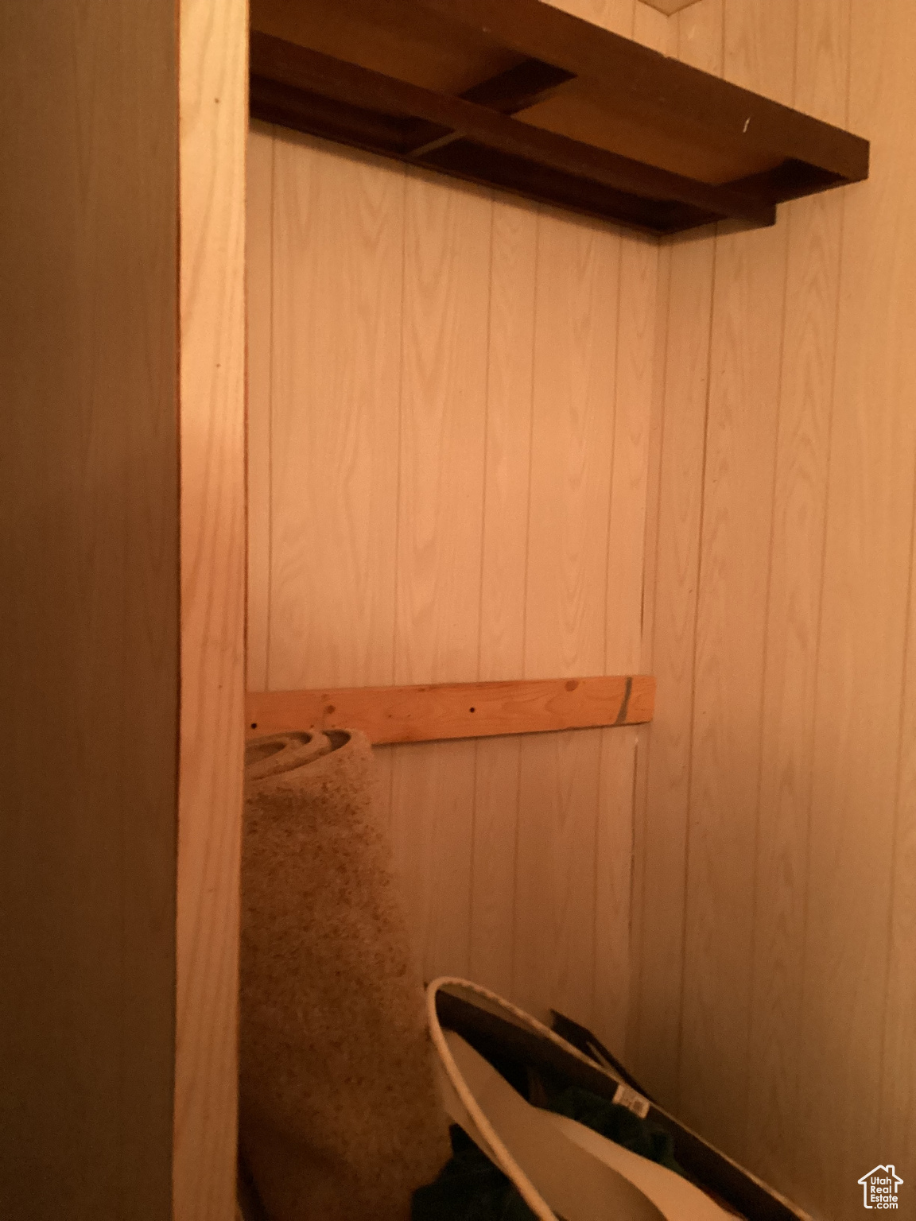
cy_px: 610
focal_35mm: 31
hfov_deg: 45.4
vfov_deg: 58.4
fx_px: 1094
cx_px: 458
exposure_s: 1/60
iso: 320
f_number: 2.4
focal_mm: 3.3
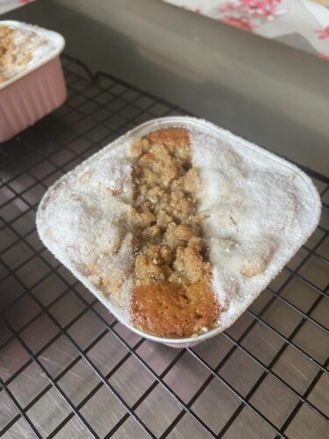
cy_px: 220
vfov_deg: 67.3
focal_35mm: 26
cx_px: 164
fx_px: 329
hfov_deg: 53.1
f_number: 1.8
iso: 125
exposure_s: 1/88
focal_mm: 4.25
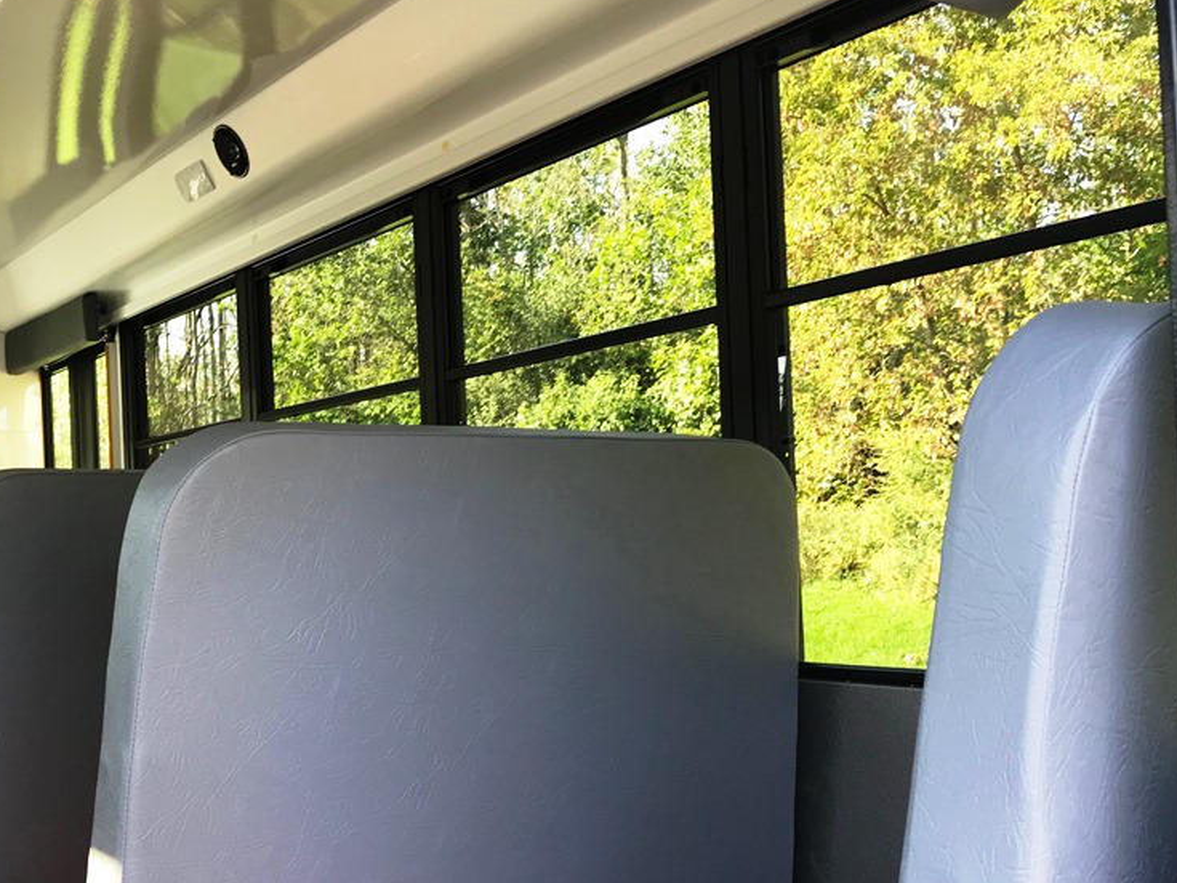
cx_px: 468
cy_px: 527
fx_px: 1326
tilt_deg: -1.1
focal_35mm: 39
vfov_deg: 36.7
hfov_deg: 47.6
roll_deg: +1.4
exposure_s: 1/90
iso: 40
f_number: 1.8
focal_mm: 3.99
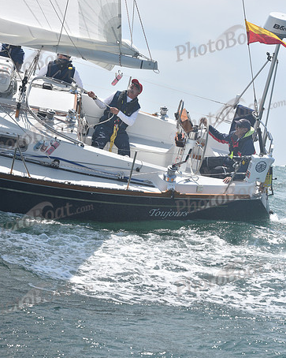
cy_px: 166
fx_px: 889
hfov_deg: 18.3
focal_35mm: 84
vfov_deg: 22.7
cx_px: 134
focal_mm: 70
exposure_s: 1/1000
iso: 320
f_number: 9
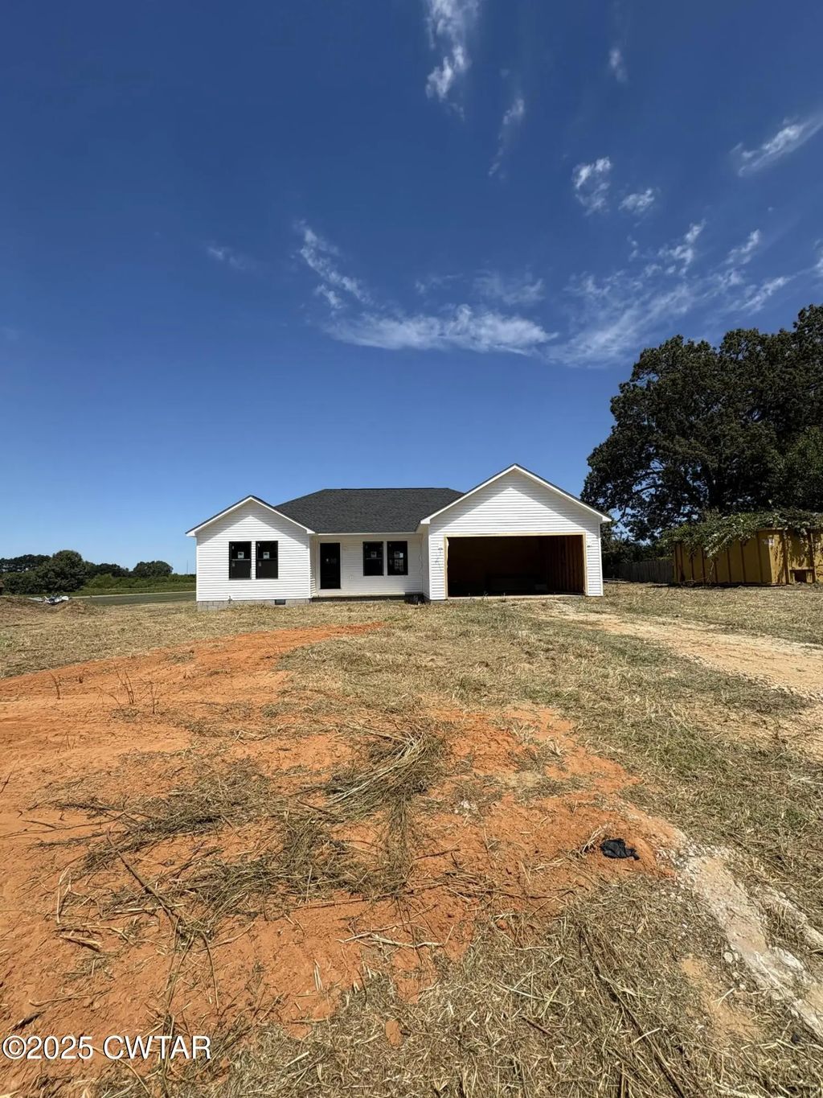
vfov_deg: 102.1
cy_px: 549
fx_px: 444
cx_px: 412
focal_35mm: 14
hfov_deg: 85.7
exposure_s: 1/2985
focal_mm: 2.22
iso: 50
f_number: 2.2
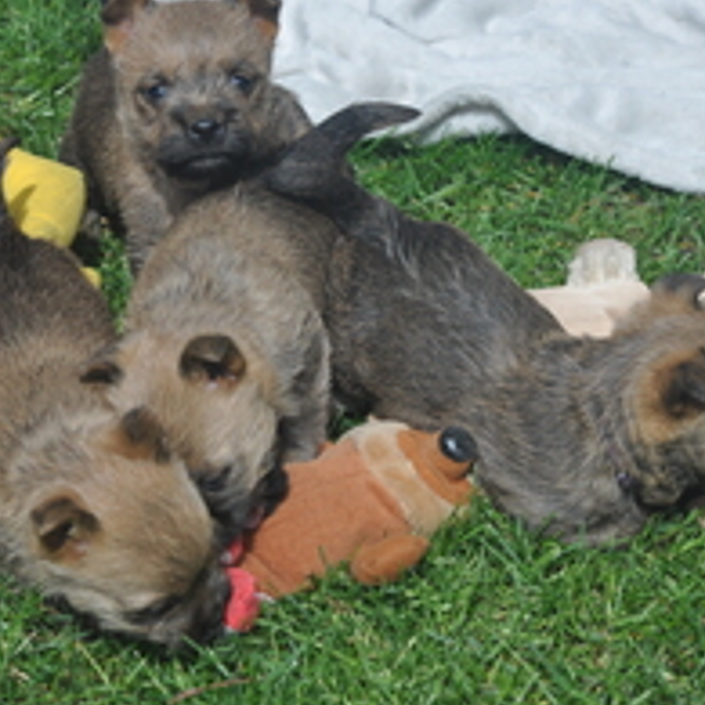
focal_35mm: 162
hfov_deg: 10.8
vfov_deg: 10.8
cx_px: 398
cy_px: 307
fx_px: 3733
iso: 400
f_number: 5
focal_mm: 62
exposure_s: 1/1250
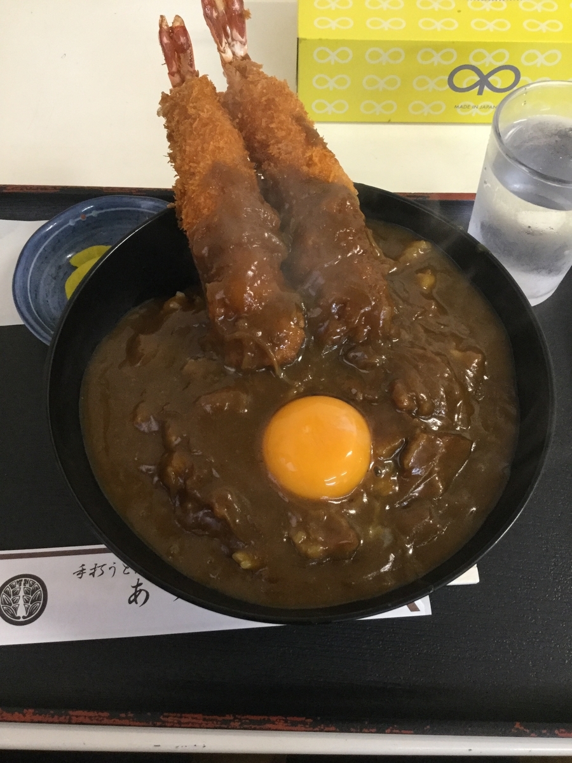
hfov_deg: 45.4
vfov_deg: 58.4
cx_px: 286
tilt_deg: -60.5
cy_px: 382
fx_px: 683
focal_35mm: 31
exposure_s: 1/30
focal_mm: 3.3
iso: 160
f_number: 2.4
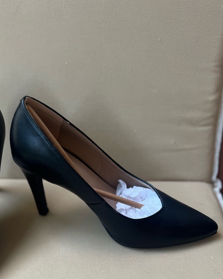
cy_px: 206
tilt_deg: -42.0
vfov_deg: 45.4
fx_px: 322
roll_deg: +2.1
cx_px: 68
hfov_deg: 37.7
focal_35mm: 39
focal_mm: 5.7
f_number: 1.5
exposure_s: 1/103
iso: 125
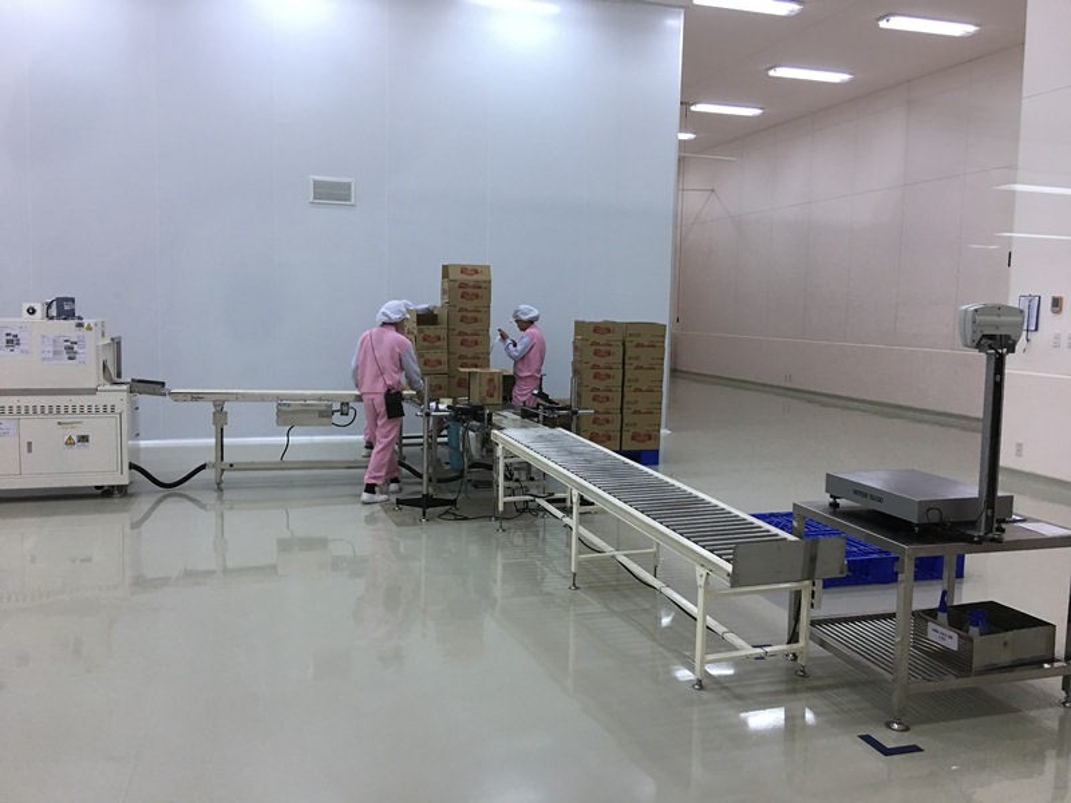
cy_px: 402
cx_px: 536
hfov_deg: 61.7
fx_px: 897
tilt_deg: -4.8
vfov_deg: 48.2
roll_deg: -1.2
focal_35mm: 29
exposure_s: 1/33
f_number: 2.2
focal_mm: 4.15
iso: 50
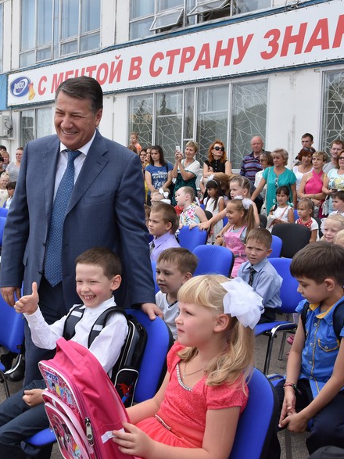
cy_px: 234
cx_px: 117
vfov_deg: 36.2
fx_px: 703
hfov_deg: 27.4
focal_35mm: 53
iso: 500
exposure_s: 1/500
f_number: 8
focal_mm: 24
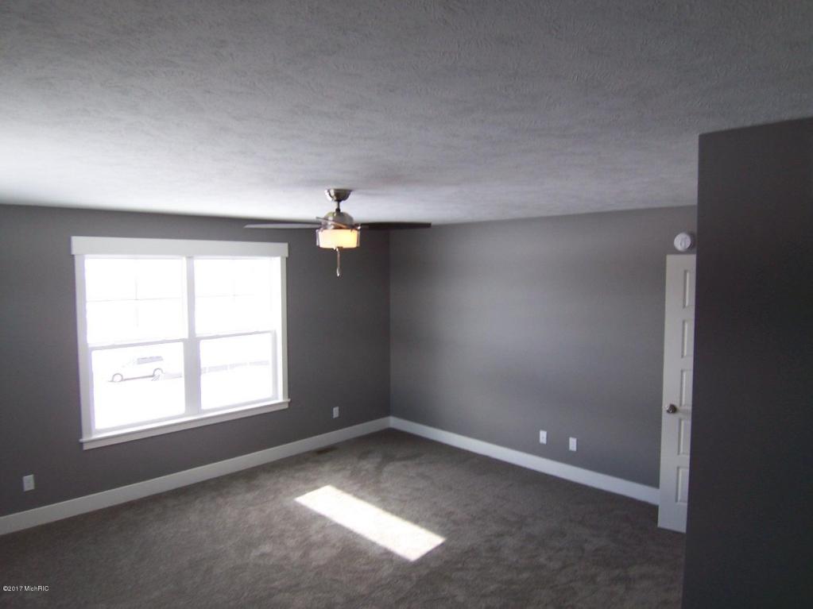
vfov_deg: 58.9
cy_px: 304
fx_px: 540
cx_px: 406
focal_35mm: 23
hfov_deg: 73.9
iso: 64
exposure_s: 1/60
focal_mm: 3.8
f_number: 2.8
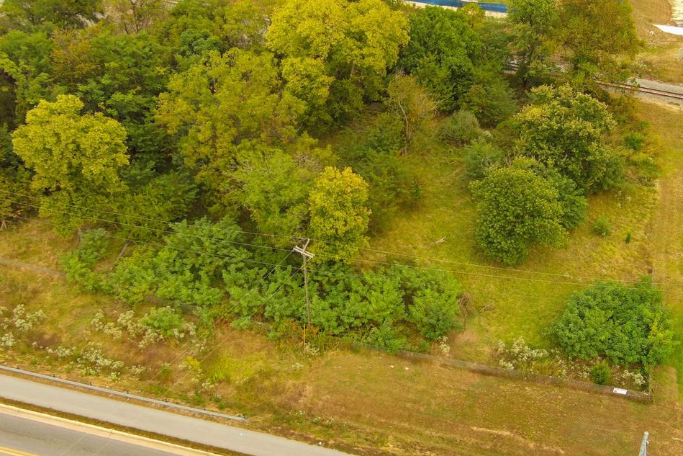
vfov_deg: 30.5
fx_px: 835
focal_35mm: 44
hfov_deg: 44.4
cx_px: 393
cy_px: 209
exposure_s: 1/75
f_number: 2.8
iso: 100
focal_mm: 10.57
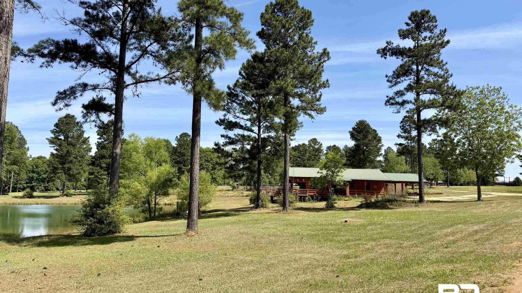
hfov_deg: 69.9
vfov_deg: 42.9
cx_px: 257
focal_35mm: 27
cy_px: 141
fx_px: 374
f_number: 1.78
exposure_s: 1/4405
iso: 80
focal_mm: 6.76
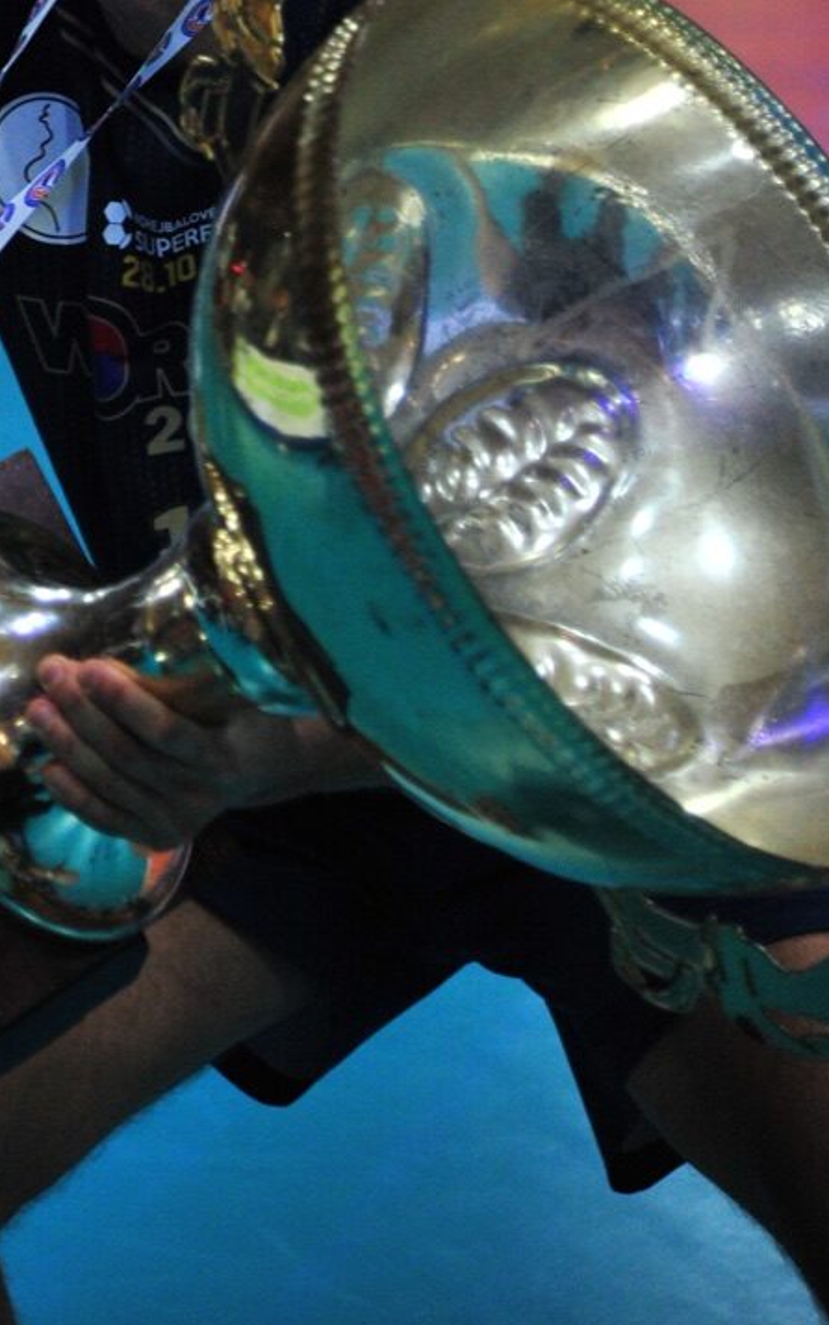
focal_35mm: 187
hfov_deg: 7.0
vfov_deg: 11.1
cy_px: -119
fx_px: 6758
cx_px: -120
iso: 2800
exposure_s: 1/800
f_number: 4
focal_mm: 82
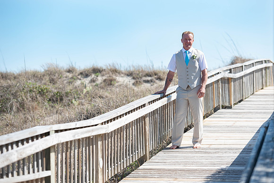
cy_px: 85
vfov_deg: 10.7
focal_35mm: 129
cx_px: 147
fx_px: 979
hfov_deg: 15.9
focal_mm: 120
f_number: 4
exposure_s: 1/2000
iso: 400
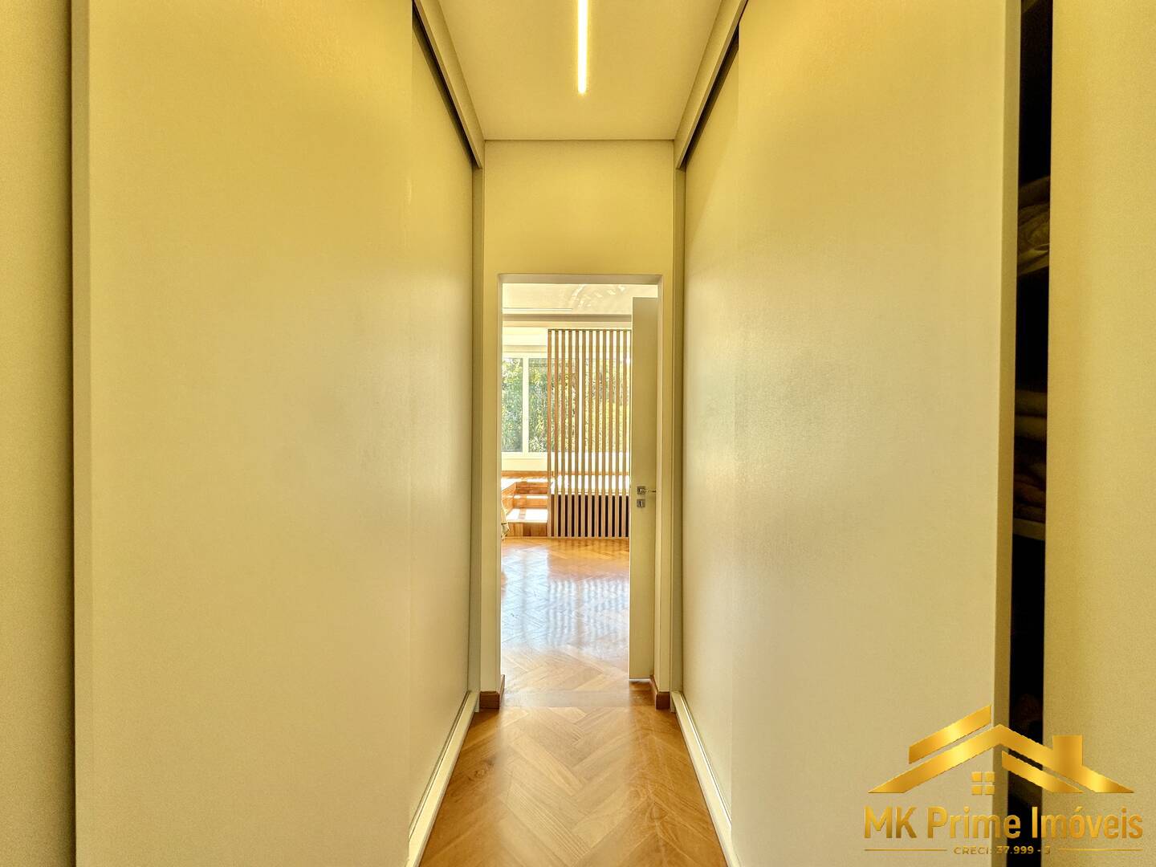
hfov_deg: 102.1
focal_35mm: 14
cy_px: 434
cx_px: 578
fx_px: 468
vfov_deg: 85.7
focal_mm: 2.22
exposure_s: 1/99
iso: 50
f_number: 2.2
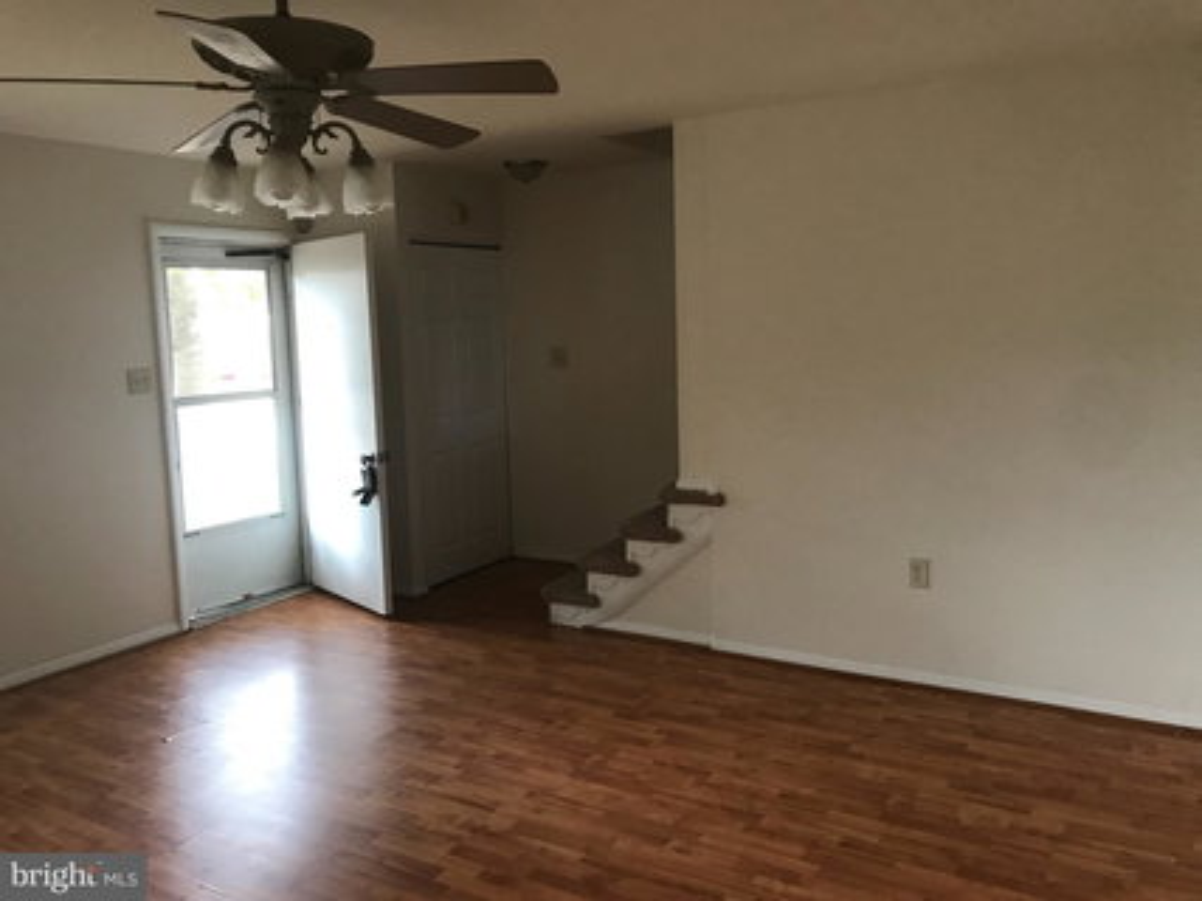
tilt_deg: -7.0
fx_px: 972
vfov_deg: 49.7
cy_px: 450
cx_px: 601
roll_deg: +1.8
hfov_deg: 63.5
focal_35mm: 28
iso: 40
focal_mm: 3.99
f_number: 1.8
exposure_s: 1/20
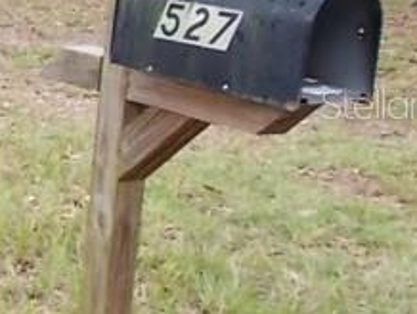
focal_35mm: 122
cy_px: 103
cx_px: -478
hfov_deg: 13.3
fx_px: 1471
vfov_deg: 12.2
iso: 80
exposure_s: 1/80
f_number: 3.2
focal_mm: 4.6
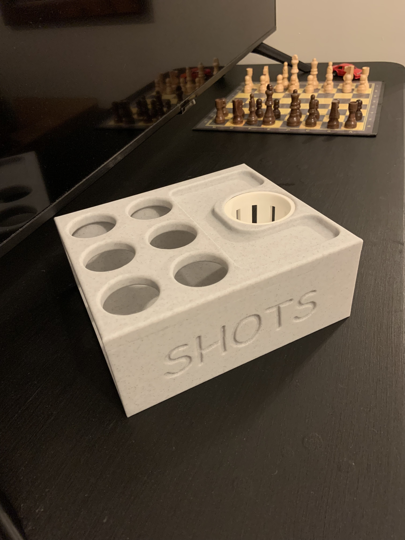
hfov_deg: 53.1
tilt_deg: -35.4
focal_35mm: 26
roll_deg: +6.7
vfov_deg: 67.3
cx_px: 202
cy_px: 270
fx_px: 406
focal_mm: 4.25
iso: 400
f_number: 1.8
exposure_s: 1/40
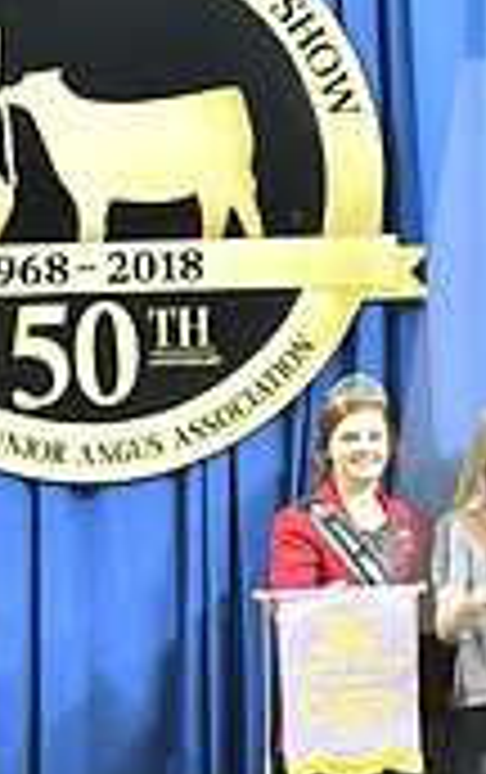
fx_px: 2894
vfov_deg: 15.2
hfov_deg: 8.7
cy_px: 464
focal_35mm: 137
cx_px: 1184
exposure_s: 1/160
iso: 3200
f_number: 5
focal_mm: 40
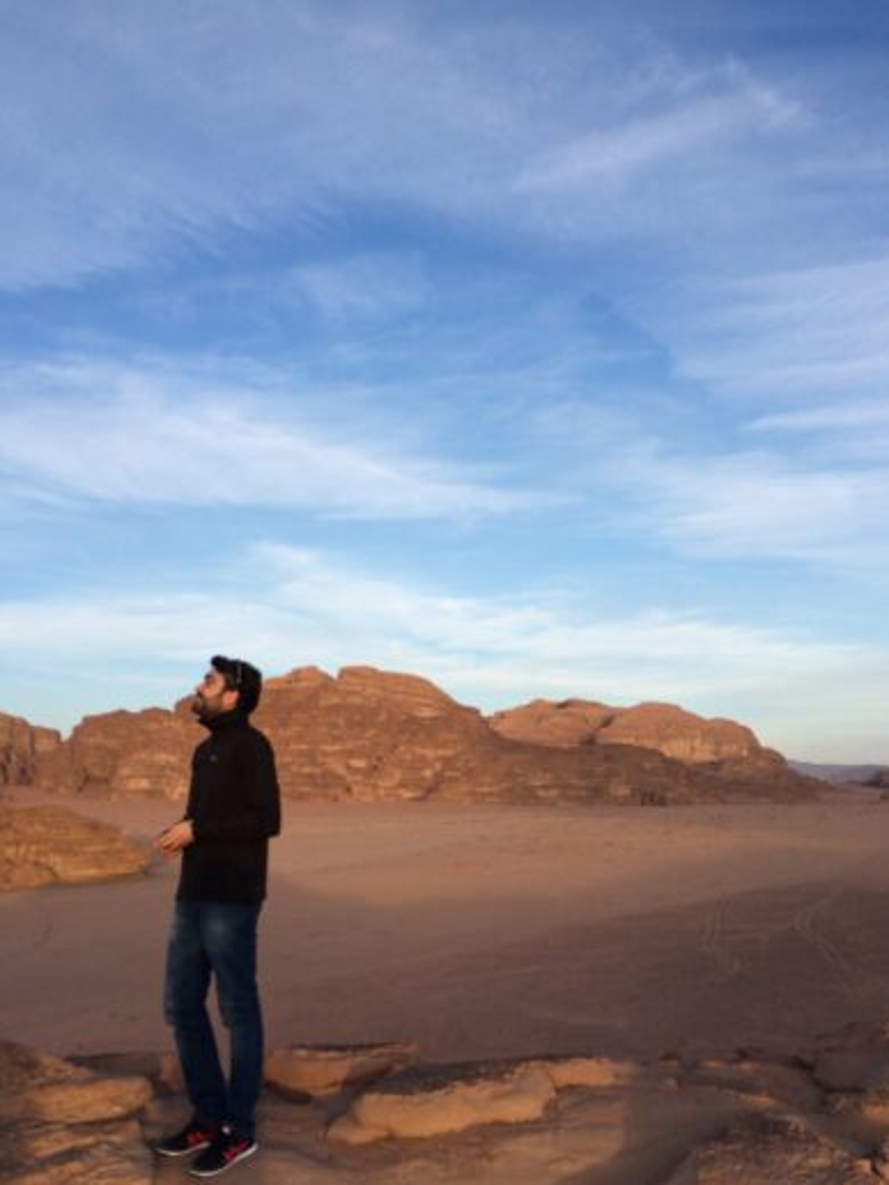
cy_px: 605
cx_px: 457
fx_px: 1062
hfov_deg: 45.4
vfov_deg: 58.3
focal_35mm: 31
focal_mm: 4.12
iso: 32
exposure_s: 1/720
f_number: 2.2
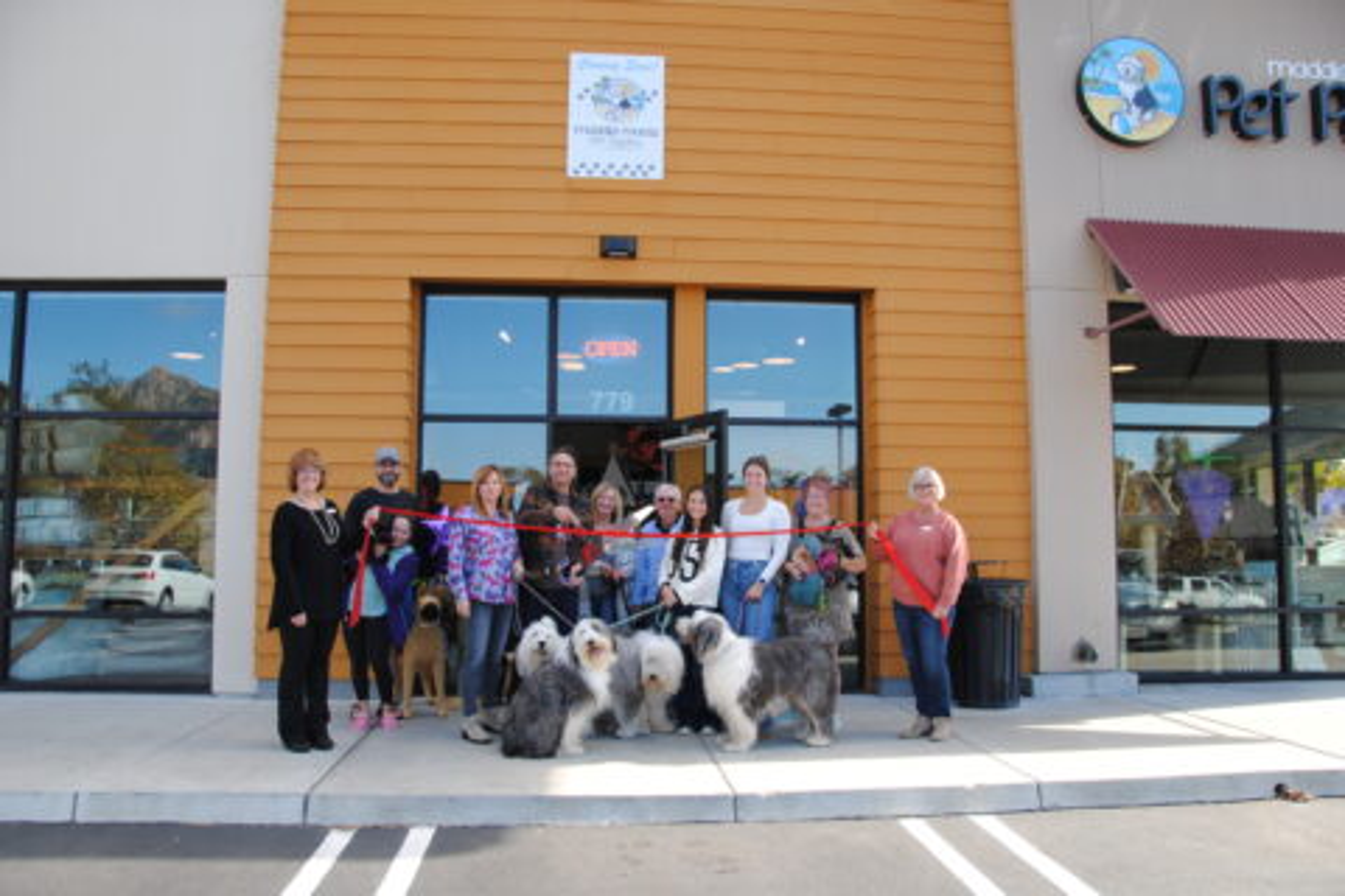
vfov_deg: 47.9
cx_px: 672
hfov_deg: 67.4
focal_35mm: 27
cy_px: 448
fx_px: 1009
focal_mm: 18
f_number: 5.6
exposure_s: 1/125
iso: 100
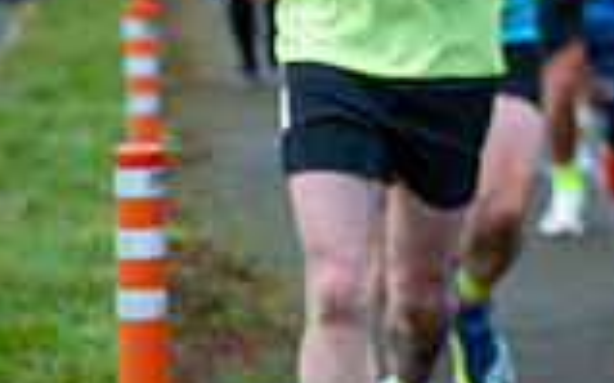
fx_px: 4363
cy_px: -114
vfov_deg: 5.0
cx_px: 992
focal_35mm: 261
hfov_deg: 7.9
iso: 320
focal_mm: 70
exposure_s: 1/1250
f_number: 2.8
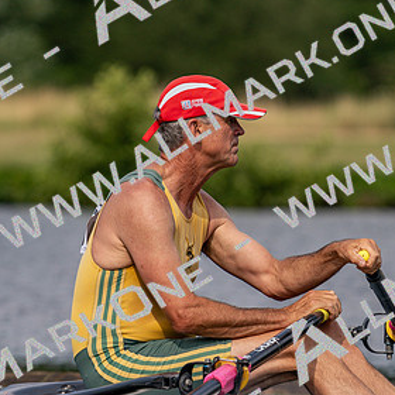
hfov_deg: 2.8
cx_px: 171
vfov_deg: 2.8
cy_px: 252
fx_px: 8017
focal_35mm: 621
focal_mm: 353
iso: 250
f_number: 6.3
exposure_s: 1/1600
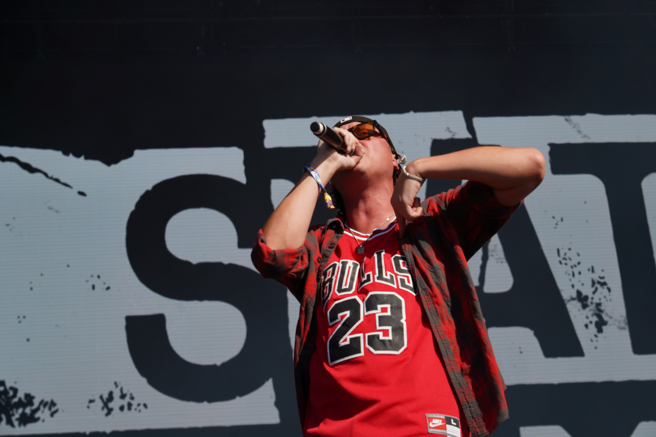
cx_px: 328
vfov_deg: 14.6
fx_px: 1713
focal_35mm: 94
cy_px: 218
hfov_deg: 21.7
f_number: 8
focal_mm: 94
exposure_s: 1/400
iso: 100
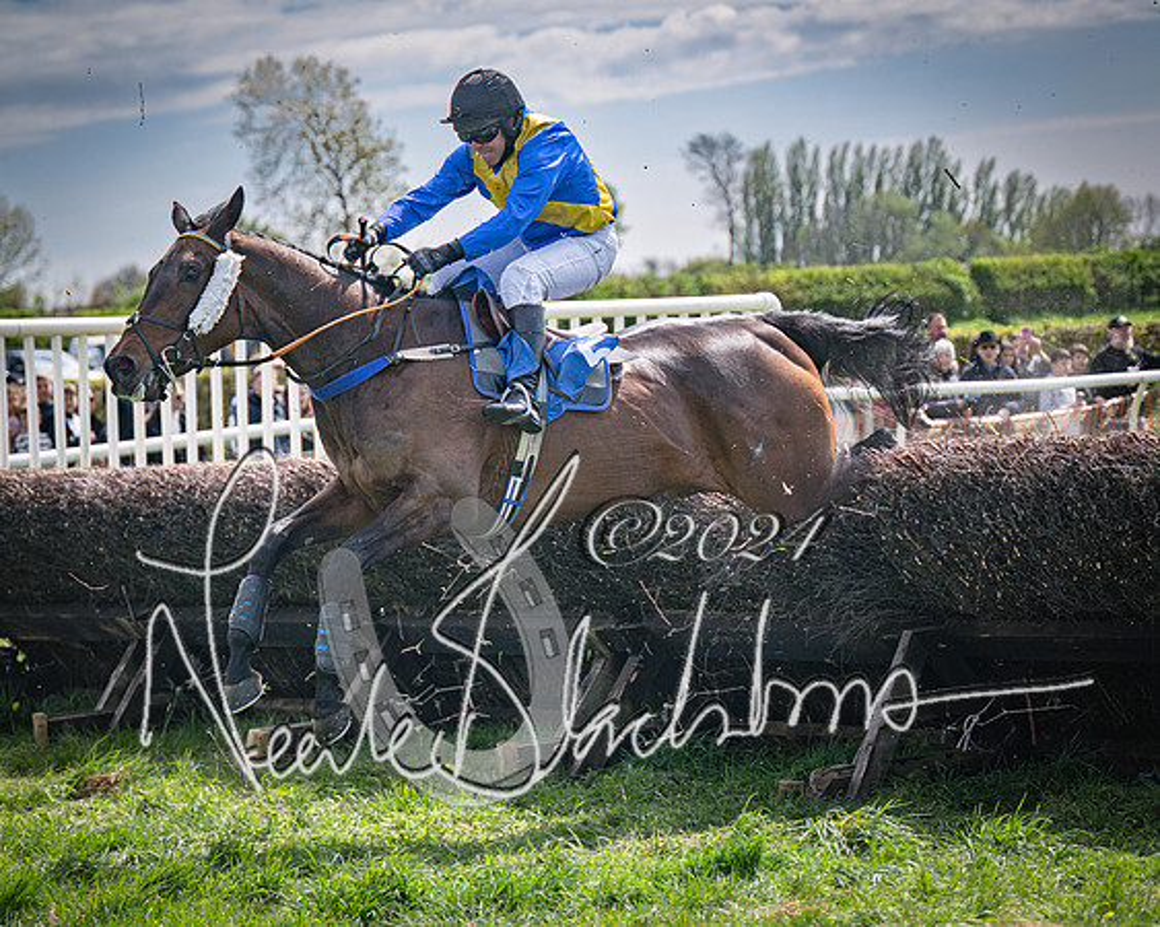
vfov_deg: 11.4
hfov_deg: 14.3
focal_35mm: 135
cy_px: 477
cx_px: 618
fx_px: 4633
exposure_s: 1/2500
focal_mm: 98
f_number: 4
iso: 200
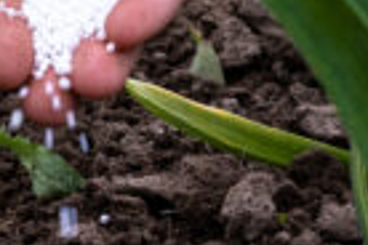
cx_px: 112
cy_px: 186
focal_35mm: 274
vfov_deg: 5.0
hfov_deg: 7.5
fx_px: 2801
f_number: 7.1
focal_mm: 30
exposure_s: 1/125
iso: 160
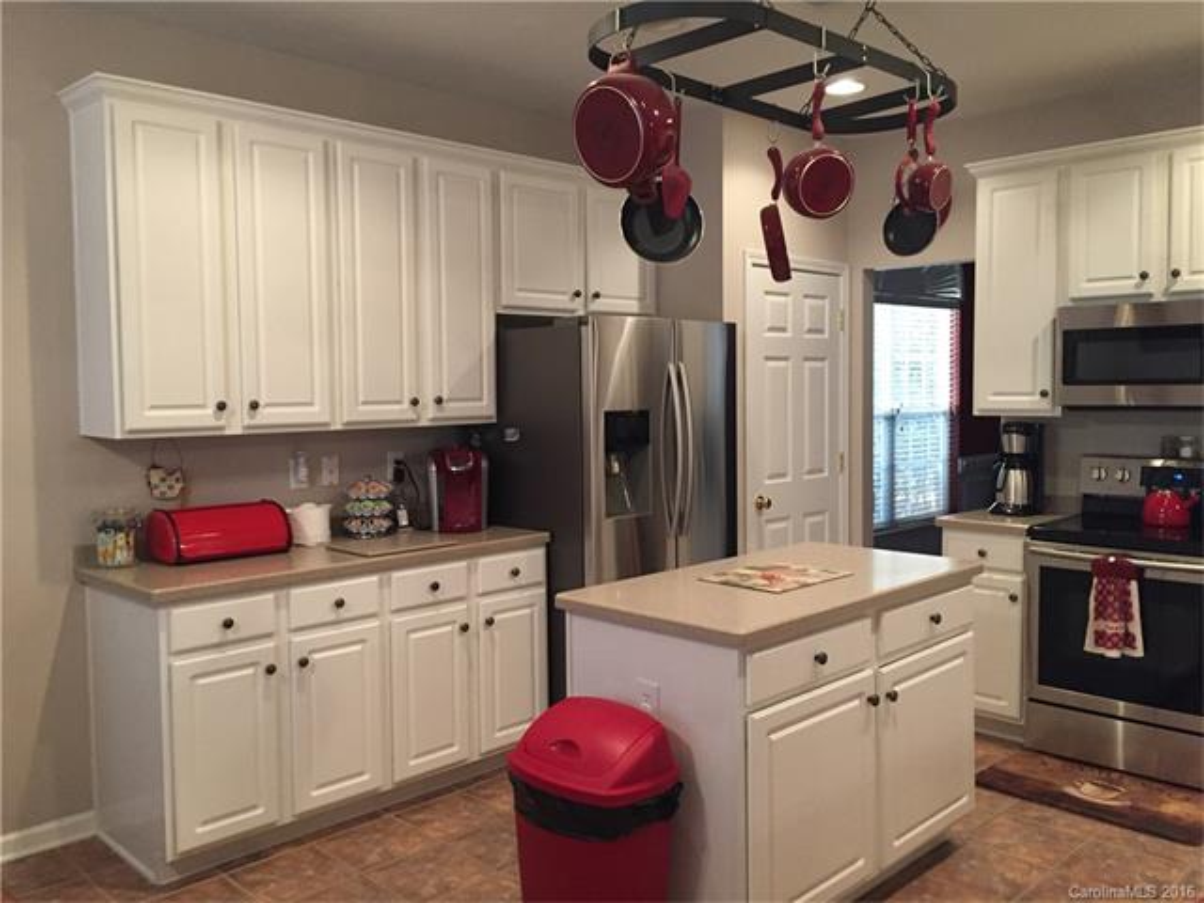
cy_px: 452
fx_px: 1009
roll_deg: -0.2
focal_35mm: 29
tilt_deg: -2.8
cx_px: 602
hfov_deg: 61.7
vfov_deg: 48.2
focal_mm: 4.15
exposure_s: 1/30
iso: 200
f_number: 2.2
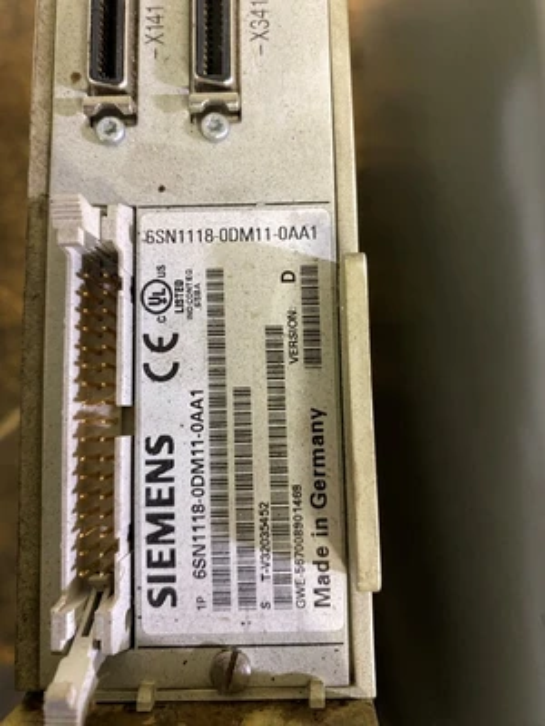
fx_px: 546
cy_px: 363
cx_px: 272
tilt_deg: -84.3
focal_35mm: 26
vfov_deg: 67.3
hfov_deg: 53.1
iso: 500
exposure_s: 1/30
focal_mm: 4.25
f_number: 1.8
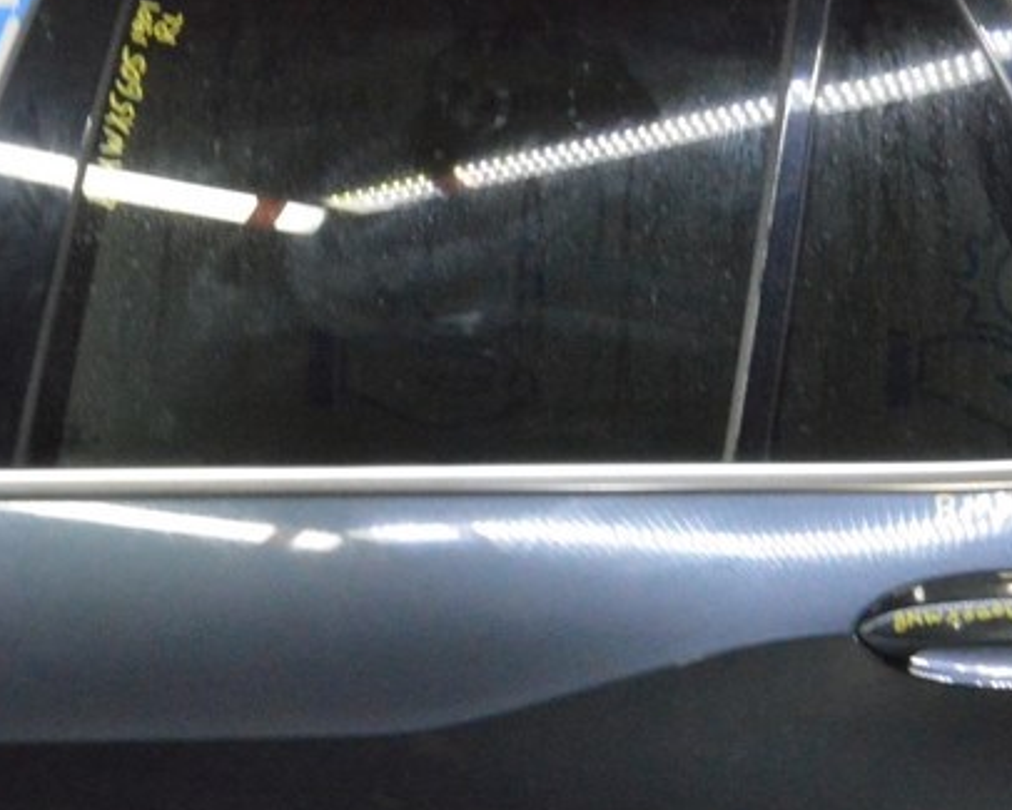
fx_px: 2127
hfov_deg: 26.7
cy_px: 729
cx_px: 389
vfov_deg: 21.1
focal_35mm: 71
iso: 6400
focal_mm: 20
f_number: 20
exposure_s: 1/20
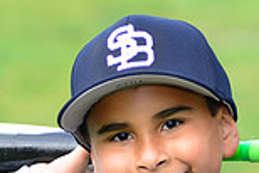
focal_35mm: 601
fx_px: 4328
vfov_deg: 2.3
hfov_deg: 3.4
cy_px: 241
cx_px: 109
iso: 320
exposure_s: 1/200
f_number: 5.6
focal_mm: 160
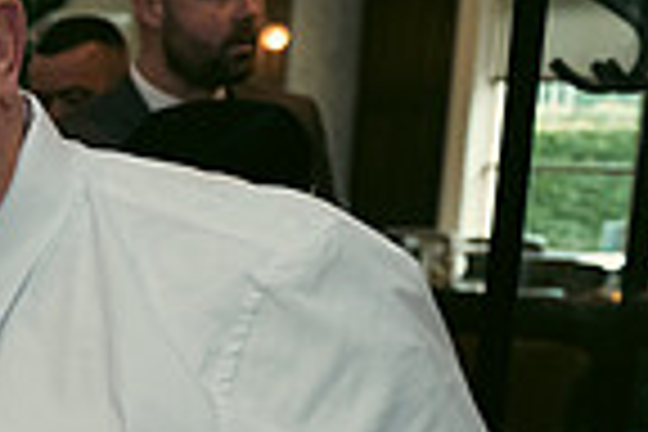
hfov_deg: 17.5
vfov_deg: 13.7
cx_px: -472
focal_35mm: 97
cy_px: 533
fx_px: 1746
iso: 800
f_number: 3.5
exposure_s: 1/160
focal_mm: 24
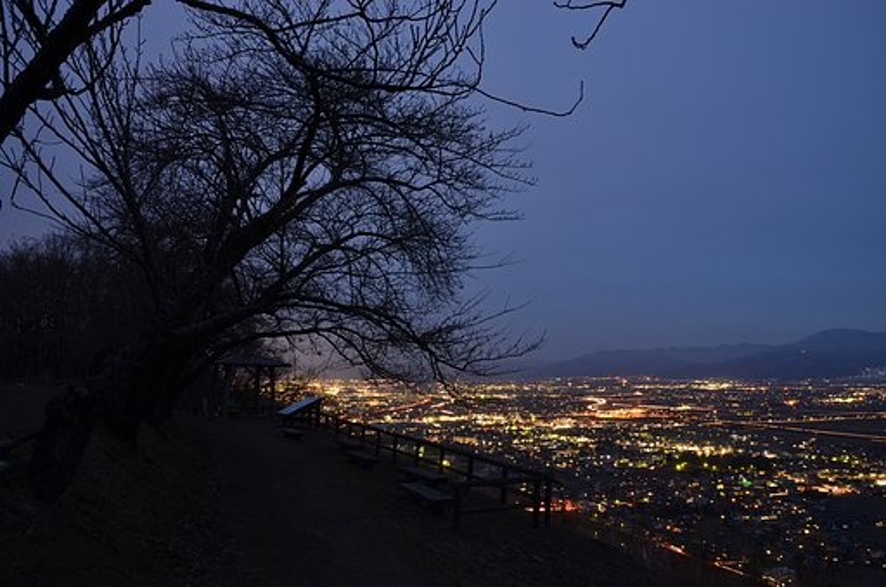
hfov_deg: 70.6
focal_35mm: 26
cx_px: 443
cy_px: 294
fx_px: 626
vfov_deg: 50.2
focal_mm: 17
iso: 100
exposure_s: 30
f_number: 9
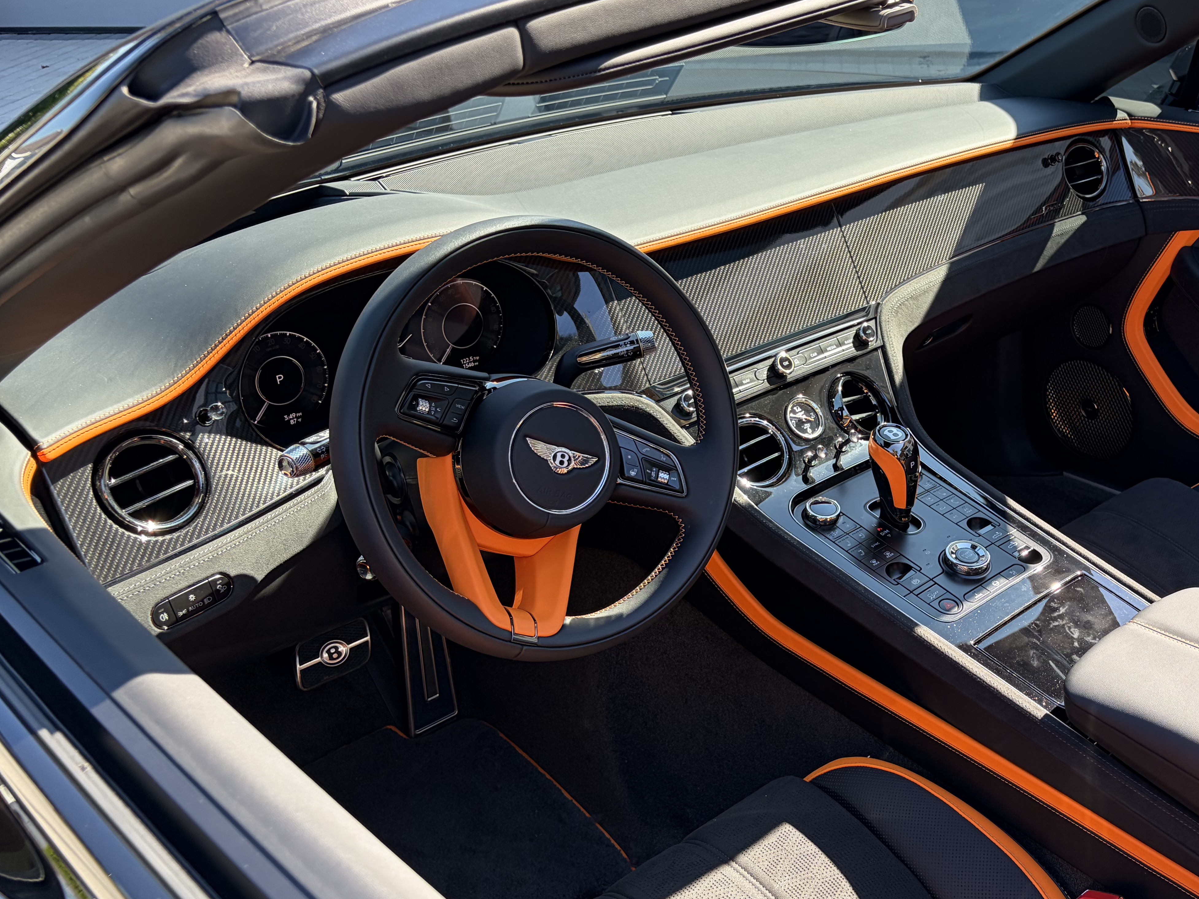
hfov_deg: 47.5
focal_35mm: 38
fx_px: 1316
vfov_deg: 37.7
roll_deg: -0.7
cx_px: 866
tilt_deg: -27.0
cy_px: 478
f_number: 1.6
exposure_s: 1/365
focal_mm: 5.96
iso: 64
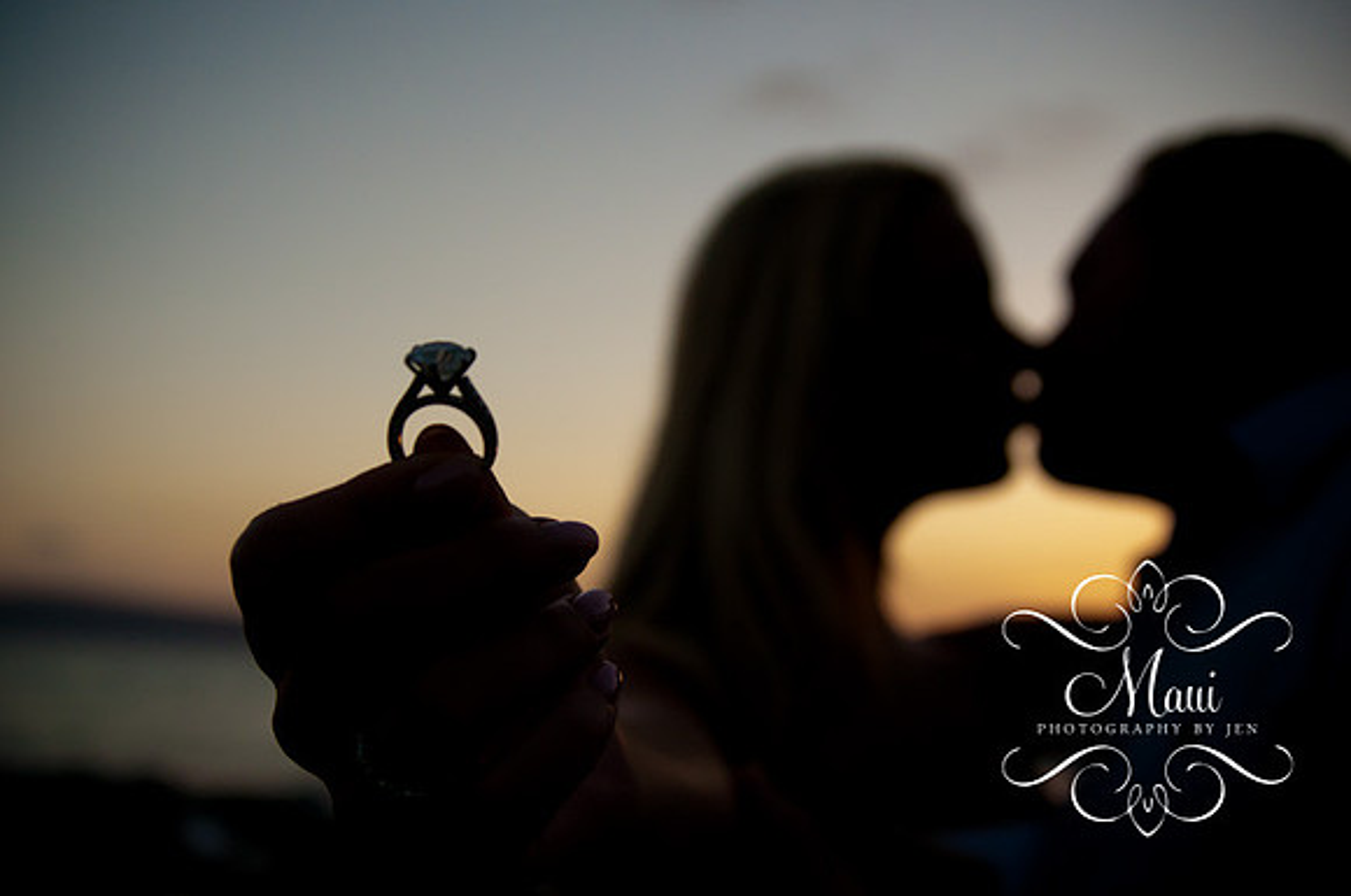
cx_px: 676
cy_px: 448
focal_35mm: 42
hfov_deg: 46.5
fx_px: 1574
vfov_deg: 31.8
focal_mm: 28
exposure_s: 1/1600
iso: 800
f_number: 2.8
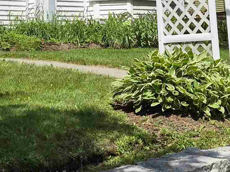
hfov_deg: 20.6
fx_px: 631
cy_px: -109
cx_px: 109
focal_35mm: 95
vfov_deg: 14.2
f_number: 1.8
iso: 80
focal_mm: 5.4
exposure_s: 1/6416
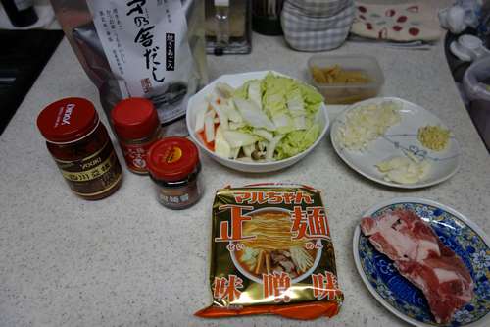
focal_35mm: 28
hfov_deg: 65.5
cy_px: 164
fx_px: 381
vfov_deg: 46.4
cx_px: 245
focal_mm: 10.4
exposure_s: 1/80
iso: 125
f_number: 1.8
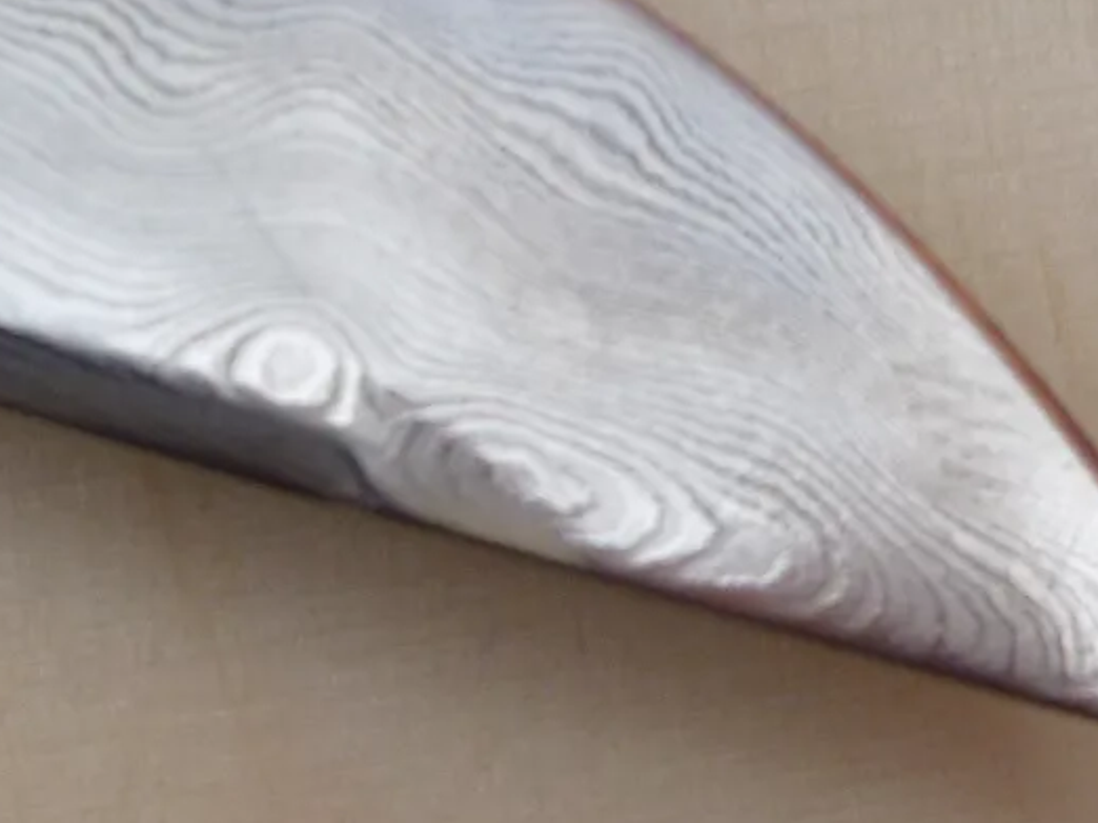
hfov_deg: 18.8
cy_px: -40
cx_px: 137
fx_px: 3266
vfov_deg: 14.1
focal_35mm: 103
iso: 100
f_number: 3.3
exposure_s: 1/400
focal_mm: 5
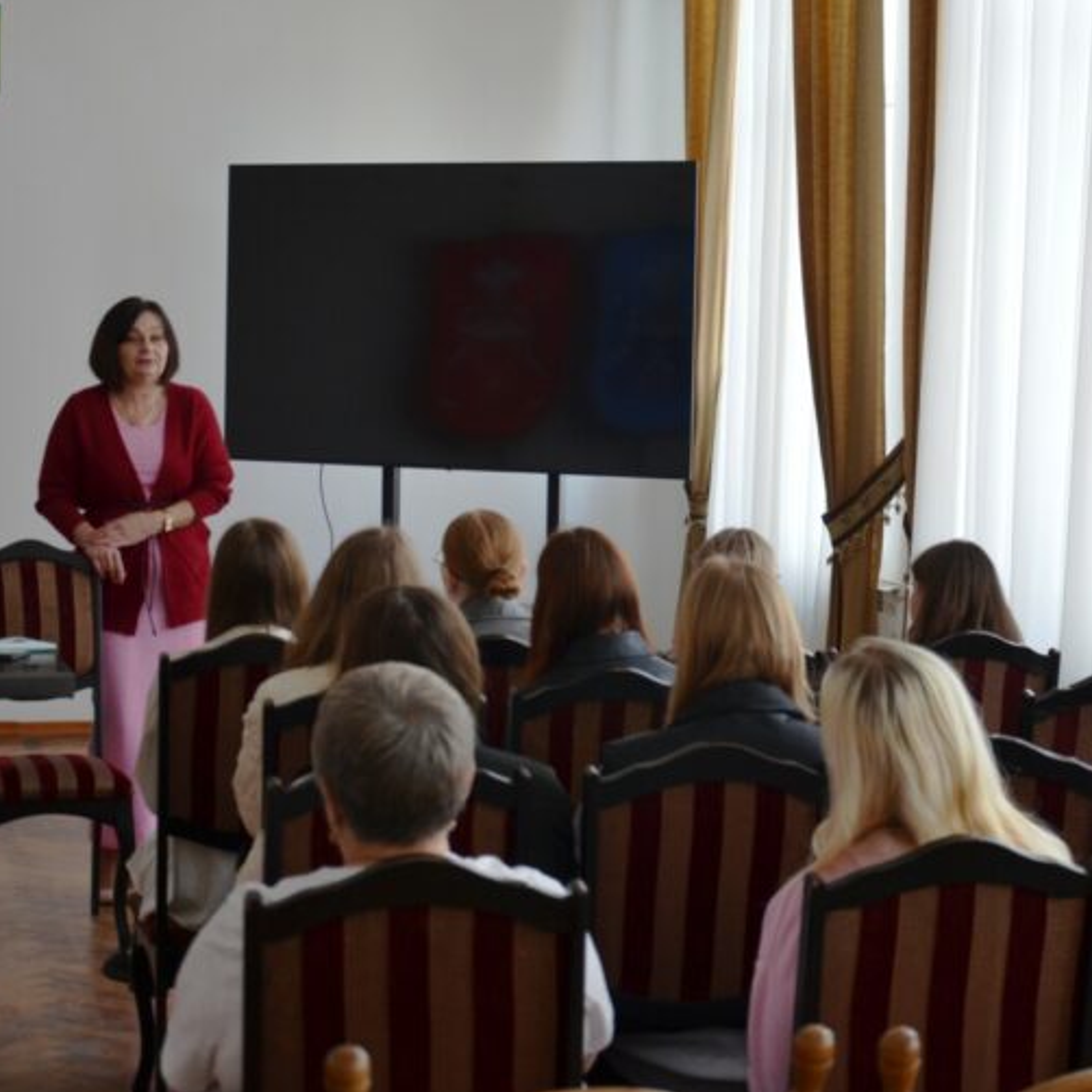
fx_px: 2641
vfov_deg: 23.4
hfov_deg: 23.3
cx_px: 674
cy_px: 547
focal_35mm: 74
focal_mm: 38
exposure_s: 1/80
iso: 400
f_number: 4.5
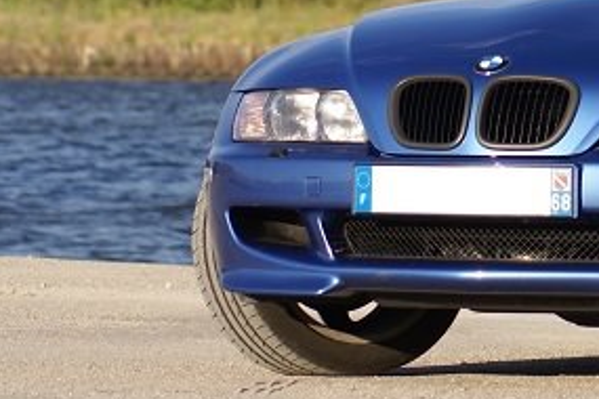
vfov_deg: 2.4
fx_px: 9474
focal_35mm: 569
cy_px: 66
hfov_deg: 3.6
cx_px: 767
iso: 100
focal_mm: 135
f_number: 6.3
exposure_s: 1/250
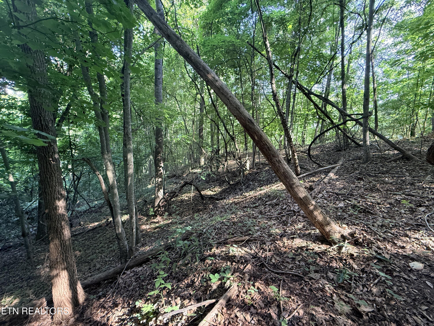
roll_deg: -0.6
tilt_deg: -8.6
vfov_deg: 85.7
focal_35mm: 14
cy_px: 163
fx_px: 176
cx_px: 217
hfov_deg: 102.1
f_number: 2.2
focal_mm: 2.22
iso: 320
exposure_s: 1/95
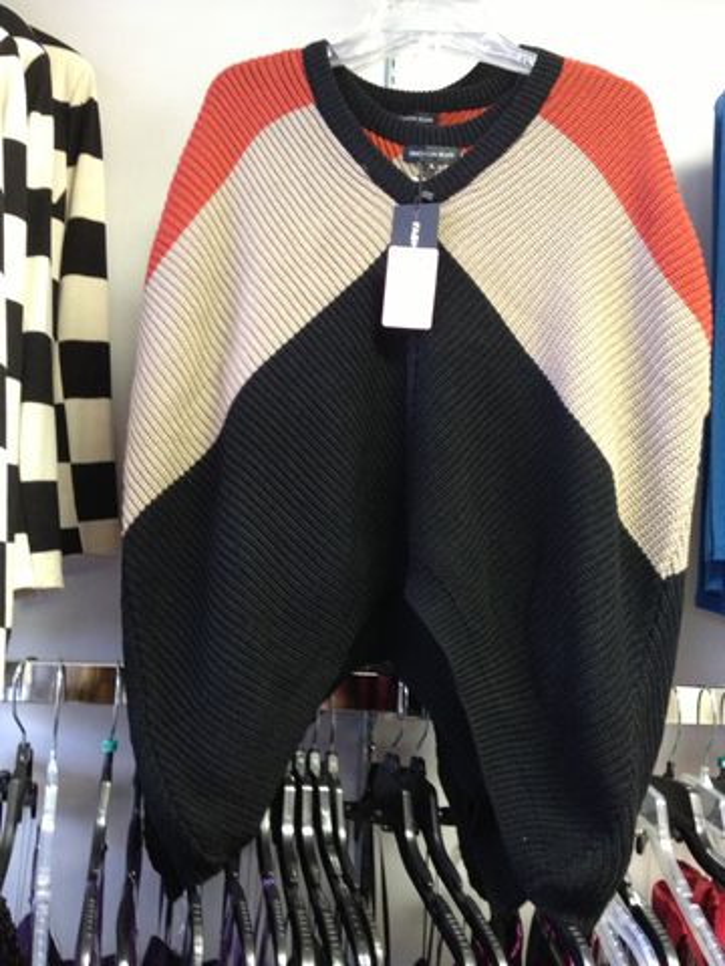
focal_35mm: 35
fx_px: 977
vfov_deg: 52.6
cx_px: 362
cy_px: 483
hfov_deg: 40.7
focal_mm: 4.28
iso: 400
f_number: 2.4
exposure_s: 1/17
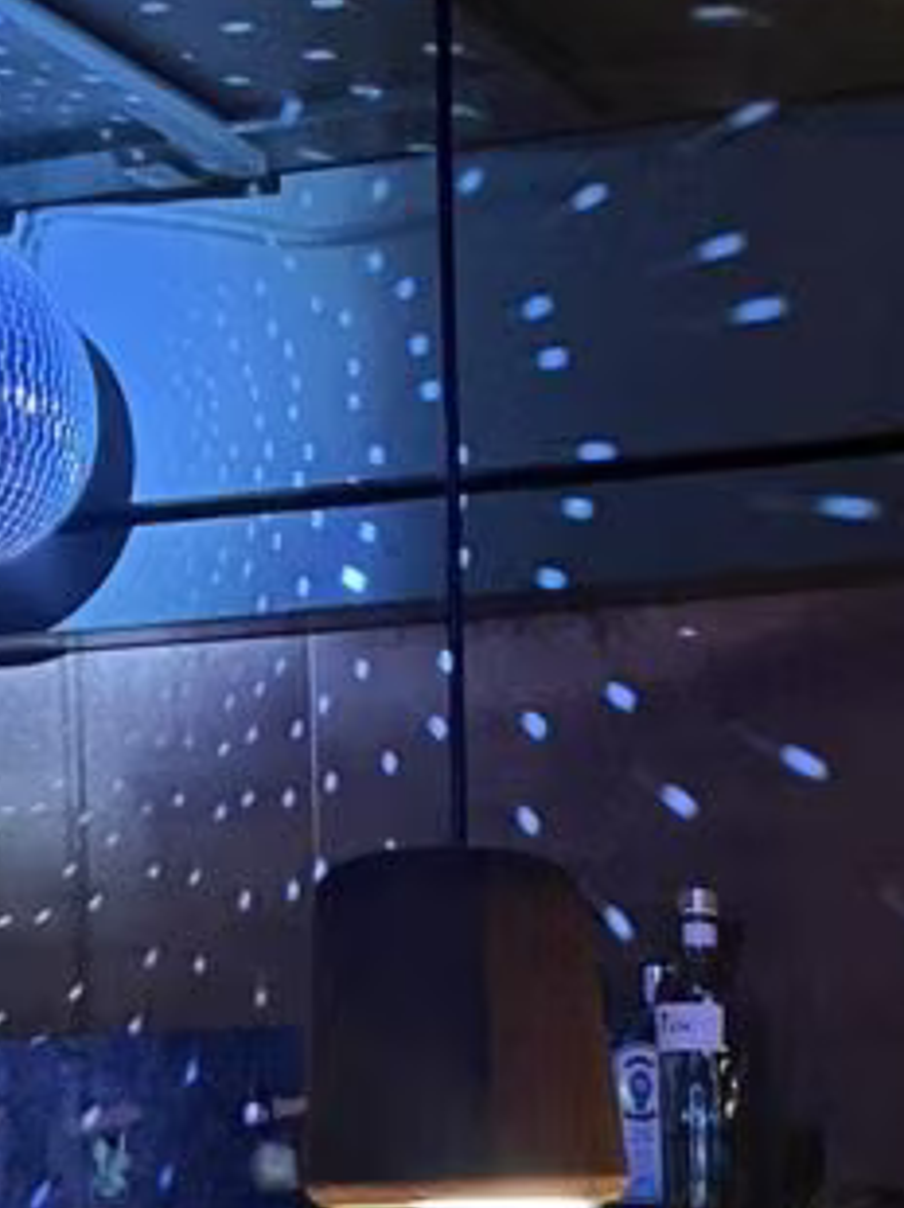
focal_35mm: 86
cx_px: 1278
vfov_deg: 20.4
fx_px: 2999
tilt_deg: -4.9
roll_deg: +0.2
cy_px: 1648
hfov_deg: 16.0
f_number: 1.6
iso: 500
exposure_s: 1/33
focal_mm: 5.1
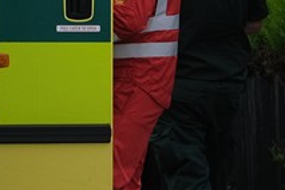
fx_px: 3285
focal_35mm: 415
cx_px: -201
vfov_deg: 3.3
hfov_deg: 4.9
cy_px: 0
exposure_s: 1/800
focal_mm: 63.4
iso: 400
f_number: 5.6
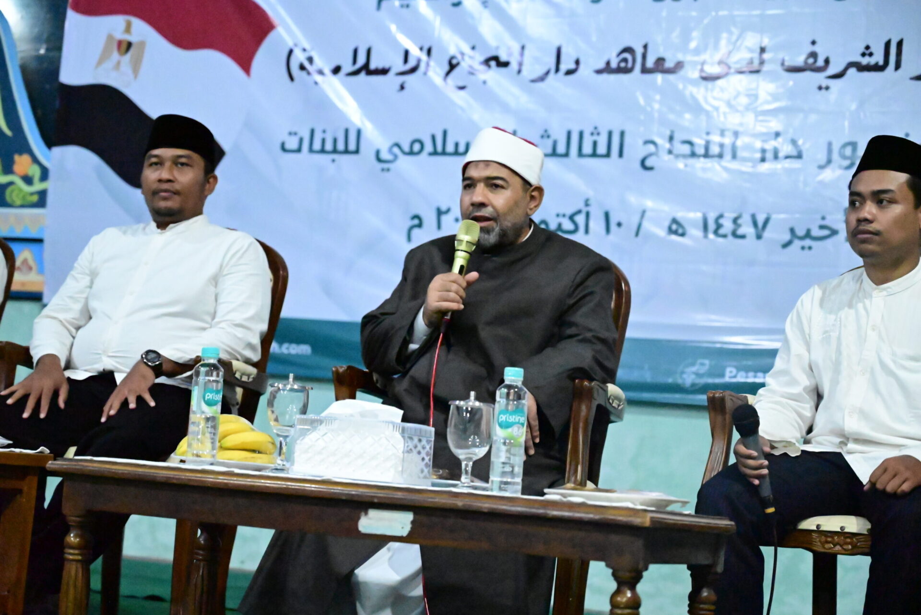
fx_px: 1792
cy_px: 308
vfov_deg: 19.5
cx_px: 460
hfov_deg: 28.8
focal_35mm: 70
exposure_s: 1/250
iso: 40000
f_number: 4
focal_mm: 70
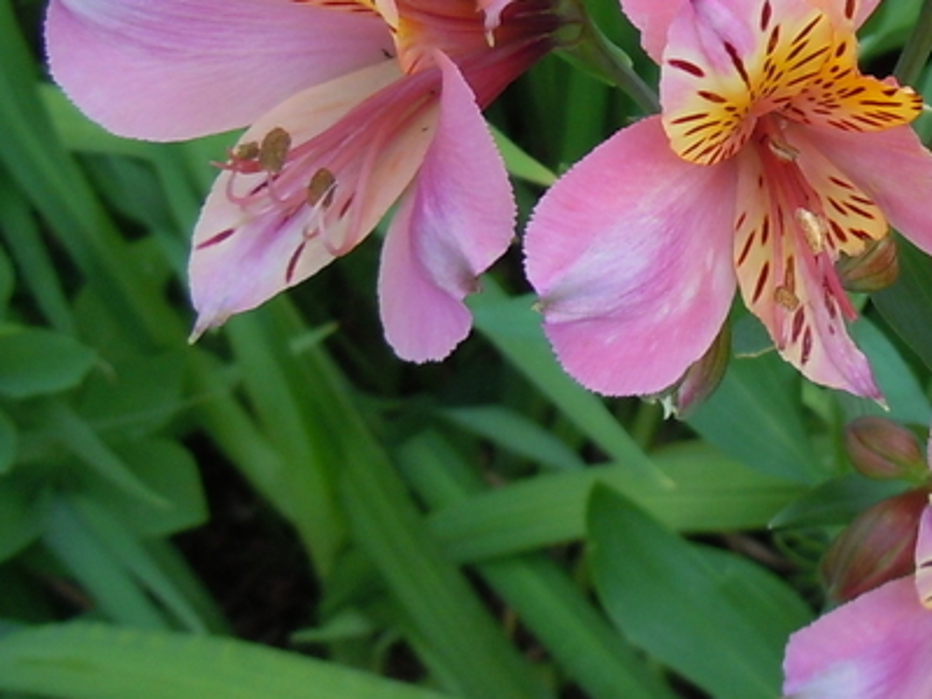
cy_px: 98
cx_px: 885
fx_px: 2423
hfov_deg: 21.2
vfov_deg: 16.2
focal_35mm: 90
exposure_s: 1/320
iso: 100
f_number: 3.5
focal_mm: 5.4
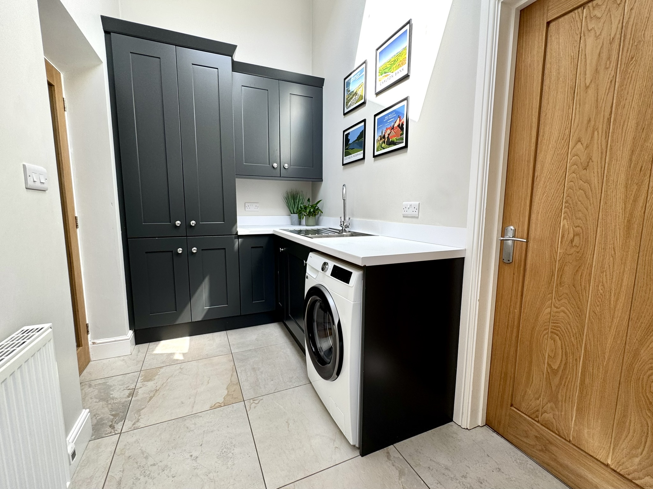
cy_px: 244
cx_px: 326
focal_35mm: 14
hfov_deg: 102.1
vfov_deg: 85.7
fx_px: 264
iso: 50
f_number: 2.2
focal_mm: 2.22
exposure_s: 1/99
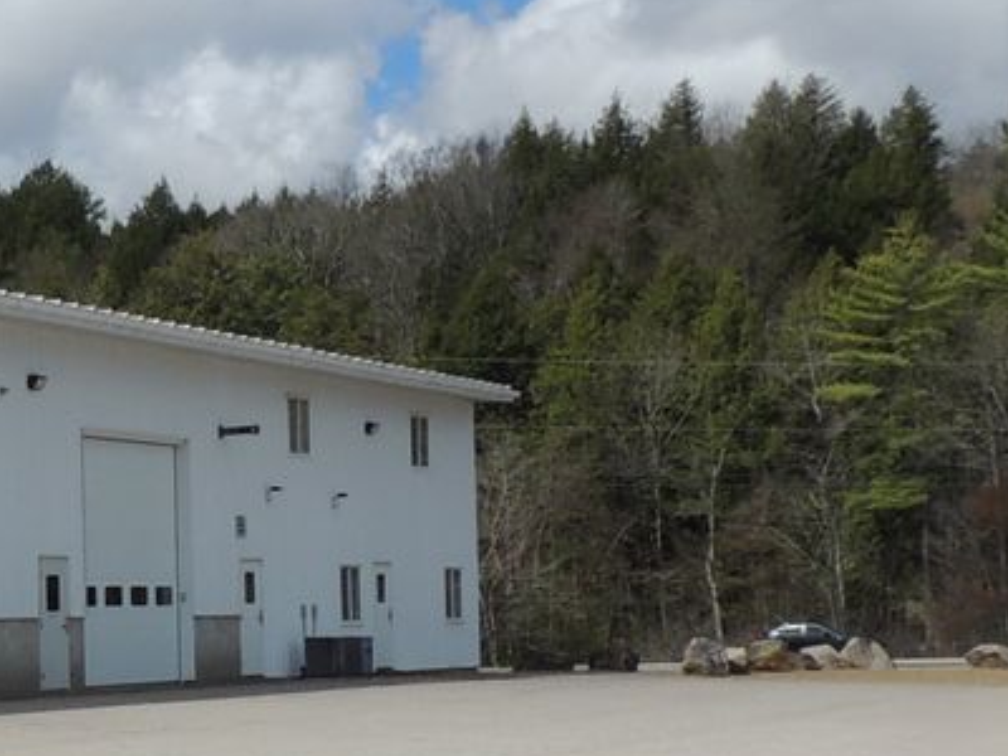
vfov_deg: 15.4
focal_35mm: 96
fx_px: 2795
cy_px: 489
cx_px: -297
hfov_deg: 19.0
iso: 100
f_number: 4.2
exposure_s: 1/1250
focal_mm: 4.3
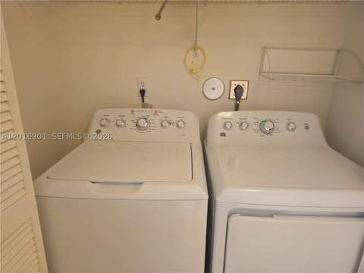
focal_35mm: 23
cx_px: 182
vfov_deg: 58.9
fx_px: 242
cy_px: 136
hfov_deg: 73.9
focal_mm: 6.3
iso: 125
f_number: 1.7
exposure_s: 1/60
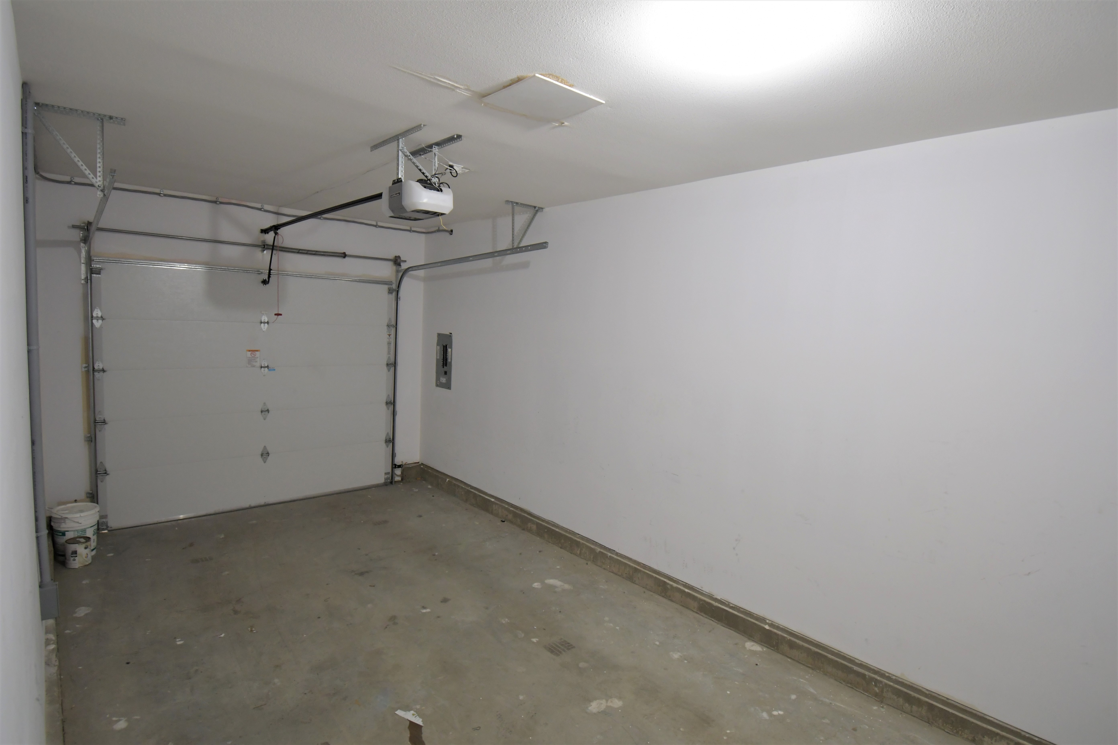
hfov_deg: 90.0
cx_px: 559
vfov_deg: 67.4
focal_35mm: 18
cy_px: 372
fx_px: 559
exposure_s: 1/10
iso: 1100
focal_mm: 12
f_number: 4.8
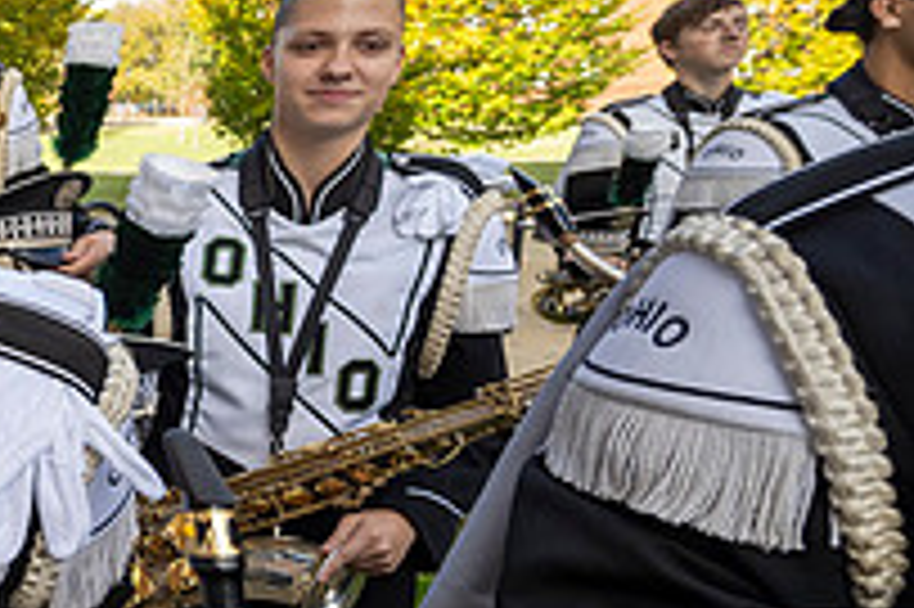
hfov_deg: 31.2
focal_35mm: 40
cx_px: -387
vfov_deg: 33.3
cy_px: 345
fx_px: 1015
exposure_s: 1/500
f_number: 4.5
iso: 320
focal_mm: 14
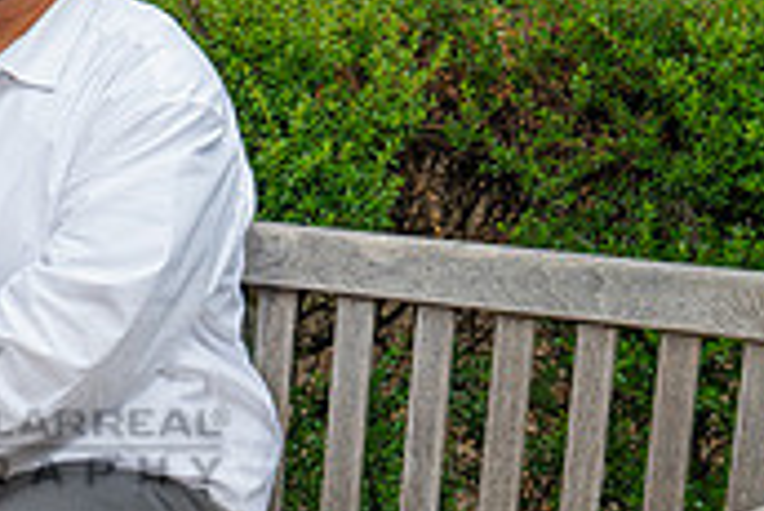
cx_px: -190
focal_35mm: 157
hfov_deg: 12.7
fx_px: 3335
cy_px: 426
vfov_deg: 8.7
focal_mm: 44
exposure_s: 1/200
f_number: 5.6
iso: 200
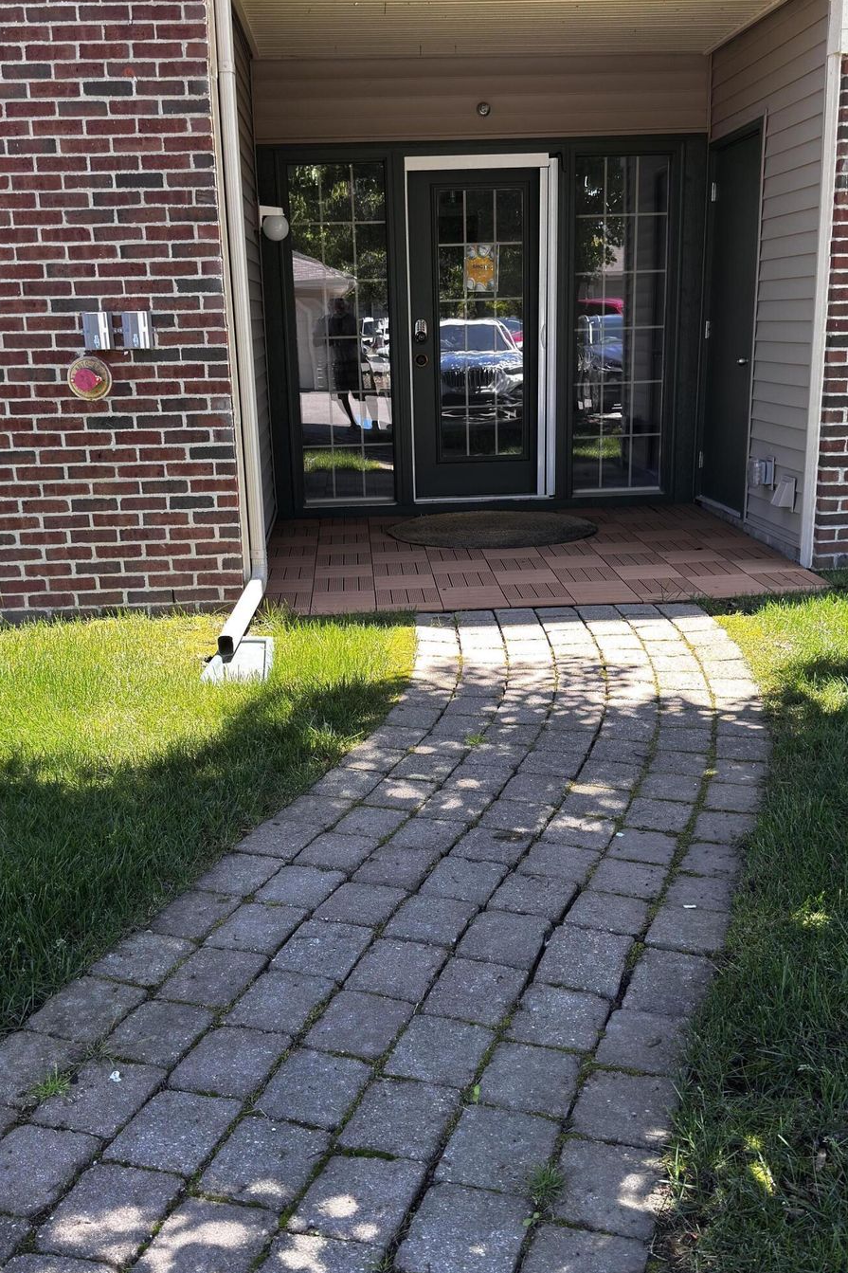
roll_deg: +1.8
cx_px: 424
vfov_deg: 51.9
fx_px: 1308
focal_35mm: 37
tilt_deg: -14.8
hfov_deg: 35.9
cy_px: 645
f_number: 1.78
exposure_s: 1/455
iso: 100
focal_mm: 6.76
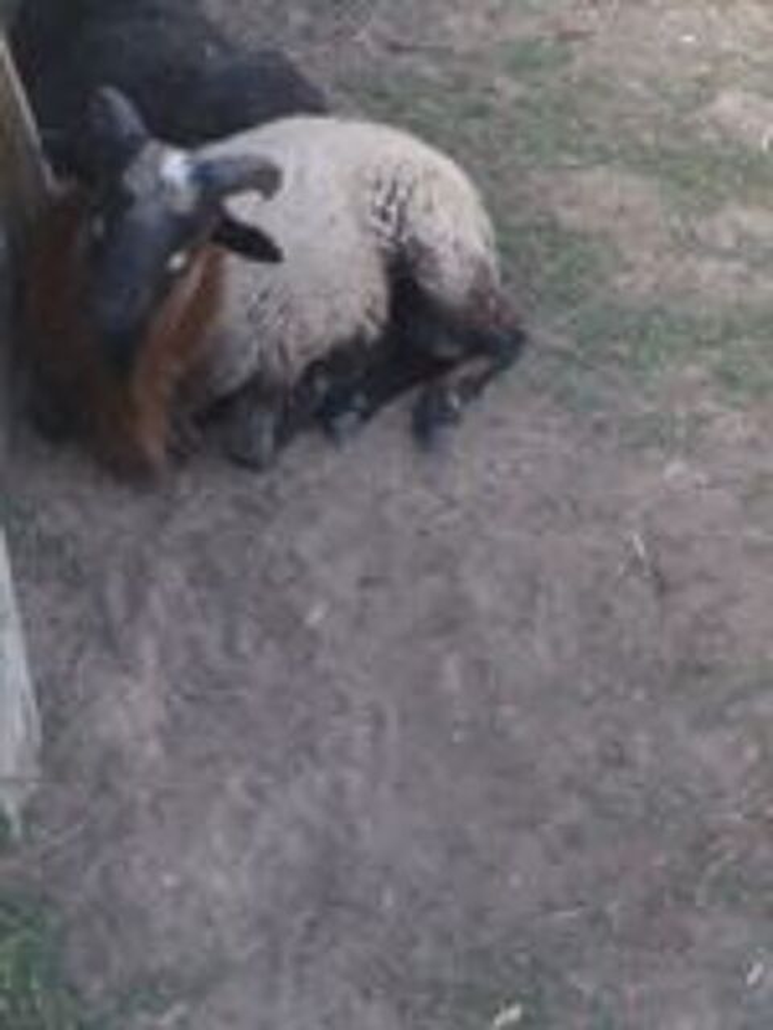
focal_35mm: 26
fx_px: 774
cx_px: 386
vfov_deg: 67.3
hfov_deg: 53.1
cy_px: 515
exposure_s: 1/159
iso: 40
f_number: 1.9
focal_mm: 3.6
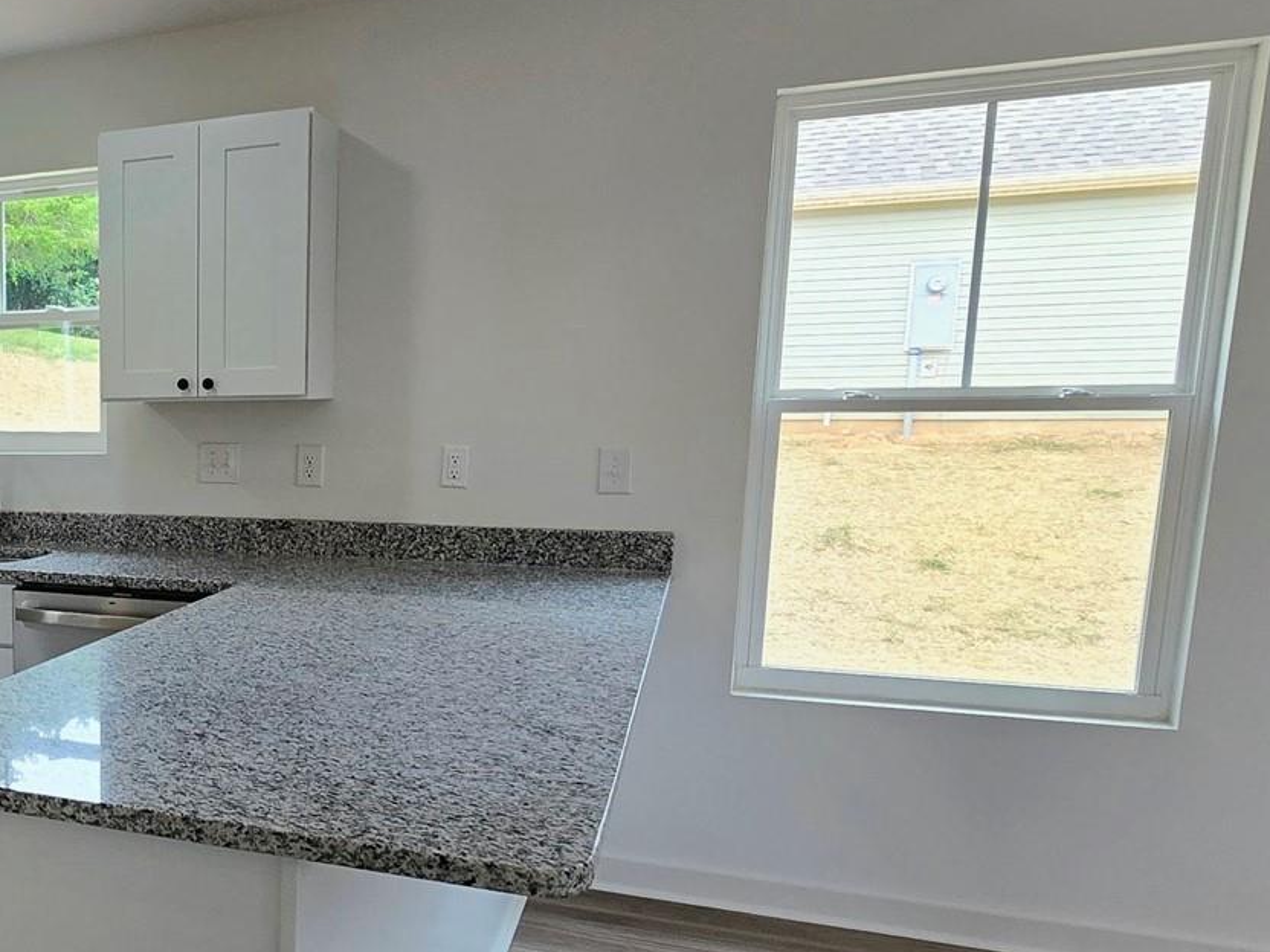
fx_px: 1174
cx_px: -12
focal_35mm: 32
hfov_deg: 46.9
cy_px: 612
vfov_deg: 43.7
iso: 50
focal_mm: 2.2
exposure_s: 1/120
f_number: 2.2
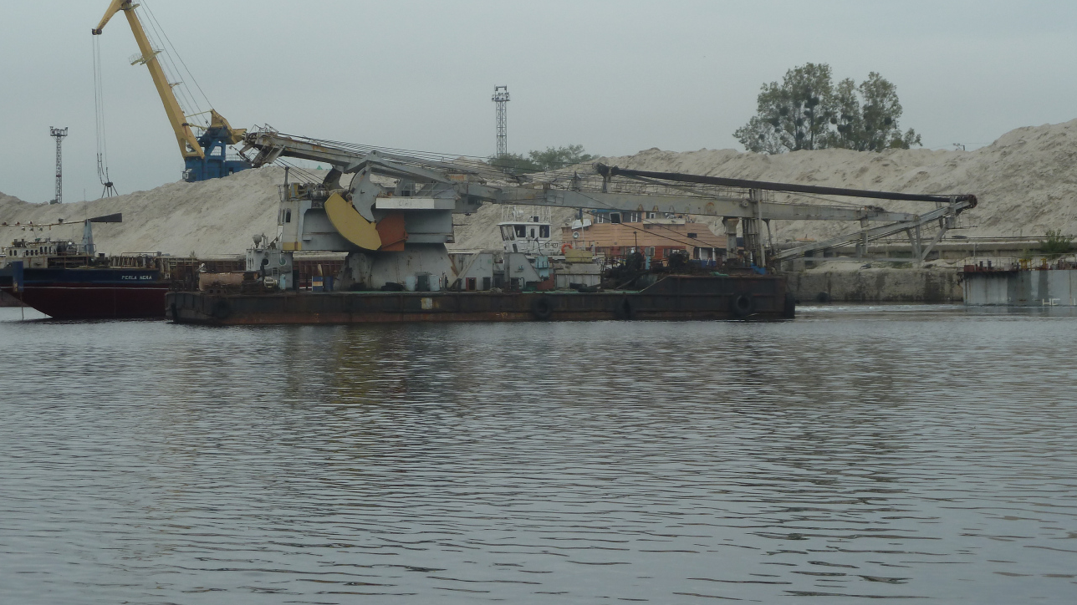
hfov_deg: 21.6
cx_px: 538
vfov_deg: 12.2
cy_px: 215
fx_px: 2827
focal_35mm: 99
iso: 80
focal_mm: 14.7
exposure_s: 1/200
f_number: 4.3
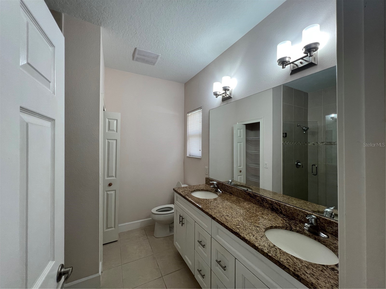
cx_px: 193
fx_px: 145
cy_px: 144
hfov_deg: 106.2
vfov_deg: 89.9
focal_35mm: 13
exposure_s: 1/120
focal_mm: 1.57
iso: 100
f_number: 1.8
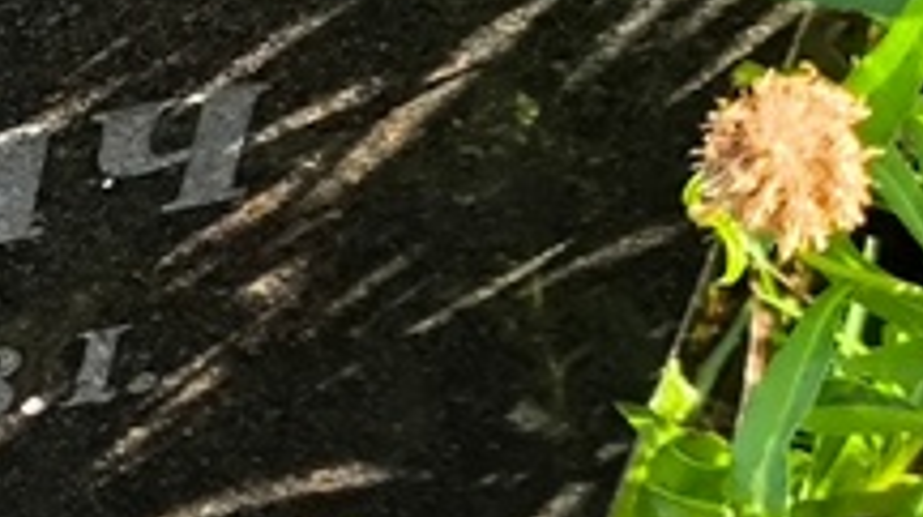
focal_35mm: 202
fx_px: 4939
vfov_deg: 6.0
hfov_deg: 10.1
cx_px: -694
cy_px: 256
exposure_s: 1/209
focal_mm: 4.71
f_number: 1.7
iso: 50
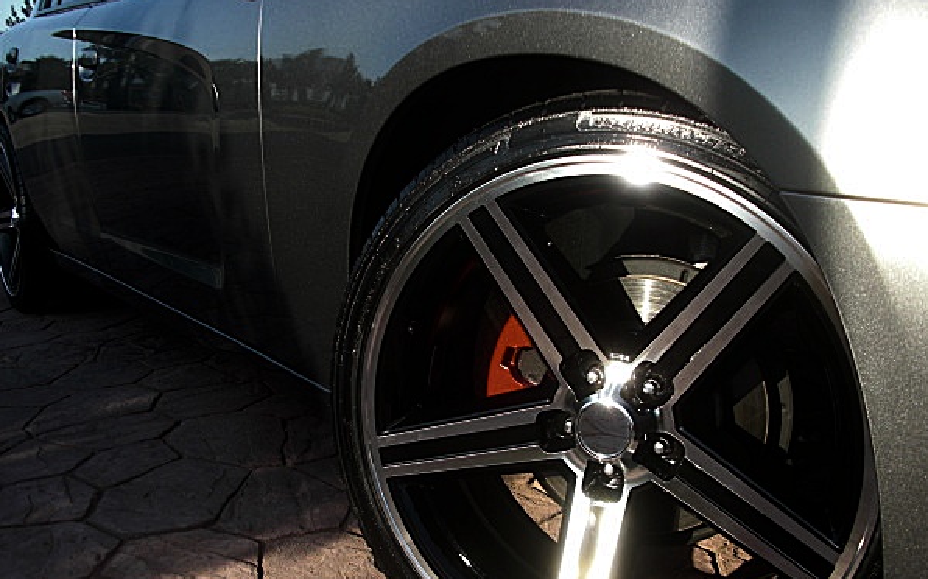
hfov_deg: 48.2
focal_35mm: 41
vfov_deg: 31.1
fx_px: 1037
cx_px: 447
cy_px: 344
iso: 50
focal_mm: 6.3
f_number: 2.8
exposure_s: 1/320
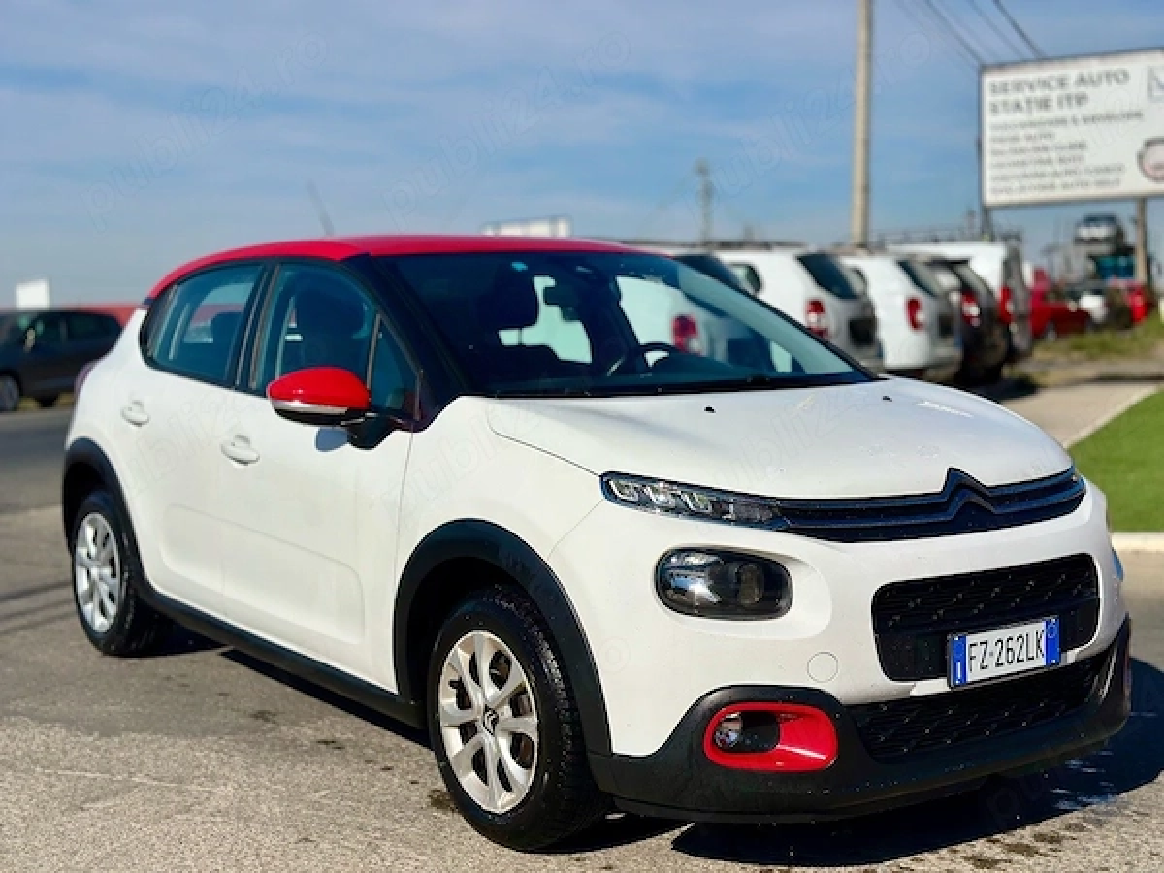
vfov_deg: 30.3
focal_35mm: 48
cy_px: 436
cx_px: 582
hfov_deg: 39.7
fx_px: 1614
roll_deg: +3.0
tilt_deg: -3.4
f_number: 1.78
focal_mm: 6.86
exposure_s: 1/18868
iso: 100
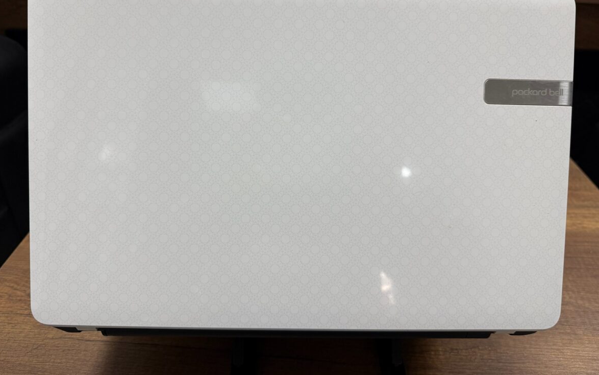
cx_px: 293
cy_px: 155
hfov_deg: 70.4
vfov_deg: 47.4
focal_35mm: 26
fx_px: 424
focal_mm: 6.76
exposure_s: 1/100
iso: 125
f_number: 1.78
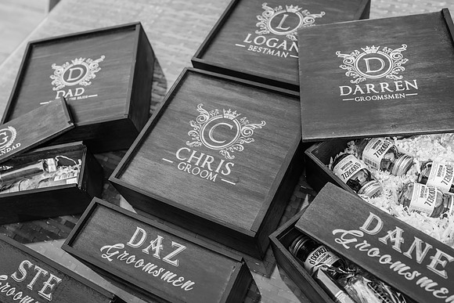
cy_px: 152
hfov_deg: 54.4
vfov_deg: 37.9
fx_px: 441
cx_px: 227
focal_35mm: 35
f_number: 5
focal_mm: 35
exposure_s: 1/400
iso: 160
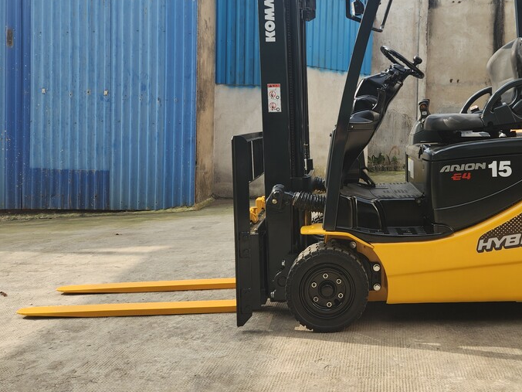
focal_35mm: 34
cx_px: 360
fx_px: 513
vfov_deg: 41.4
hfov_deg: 52.6
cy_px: 138
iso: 20
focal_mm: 5.4
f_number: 1.8
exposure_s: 1/547
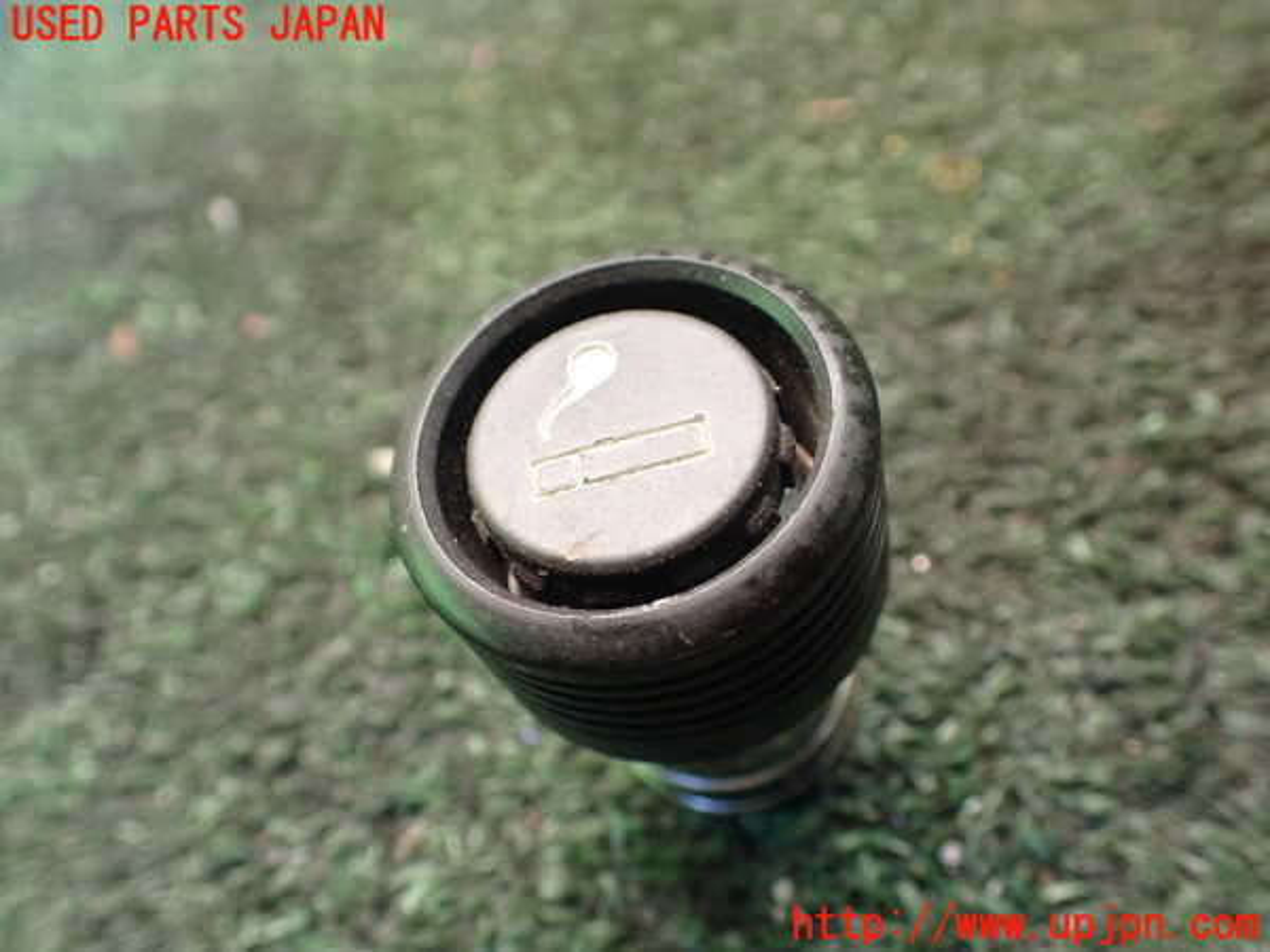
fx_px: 1101
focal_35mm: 30
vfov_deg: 46.8
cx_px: 635
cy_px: 476
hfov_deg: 60.0
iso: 800
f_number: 2.3
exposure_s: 1/100
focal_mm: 5.4
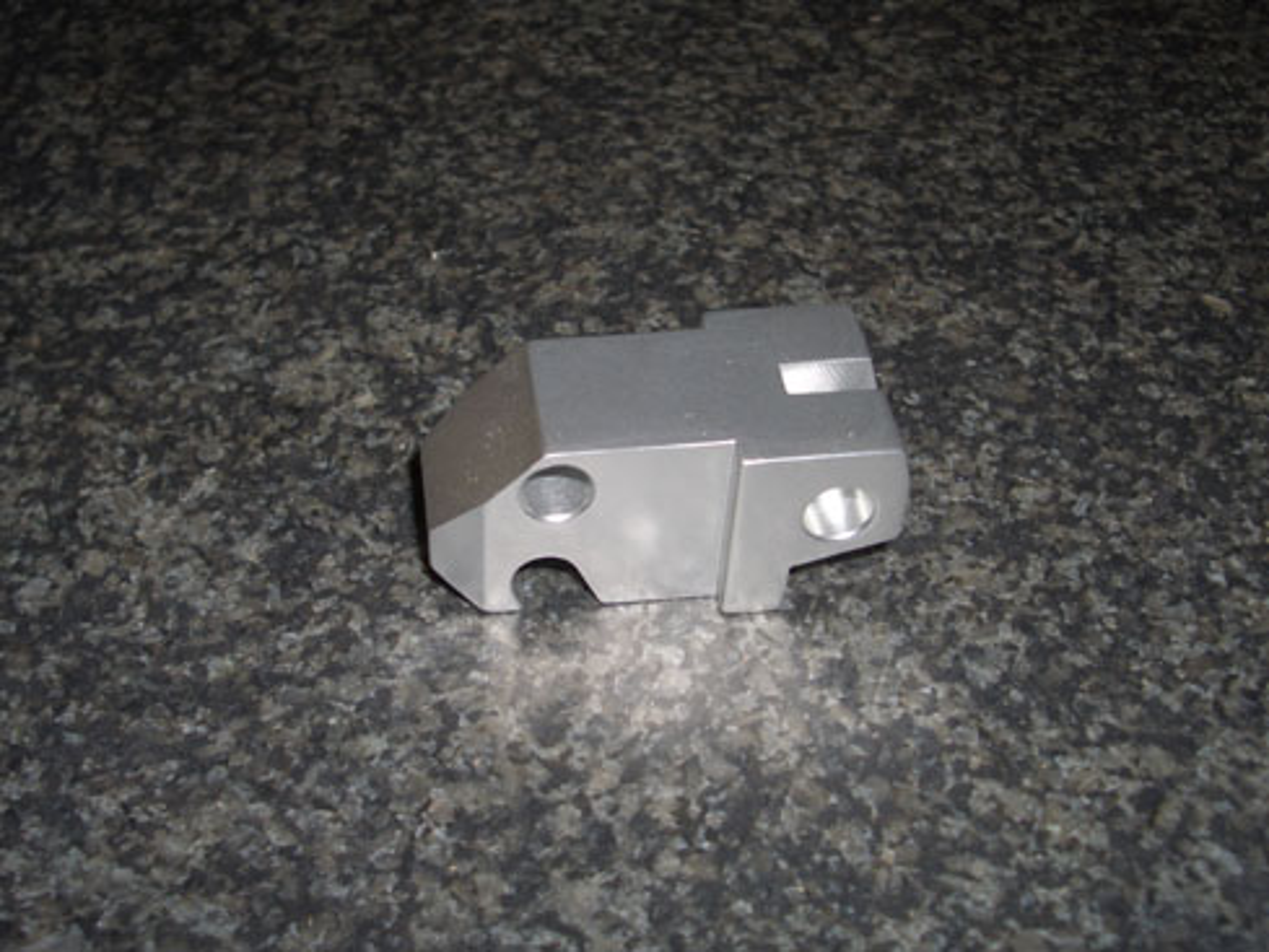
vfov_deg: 29.7
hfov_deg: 38.9
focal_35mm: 49
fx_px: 1797
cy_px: 476
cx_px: 634
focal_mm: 8.2
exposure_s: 1/60
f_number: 3.1
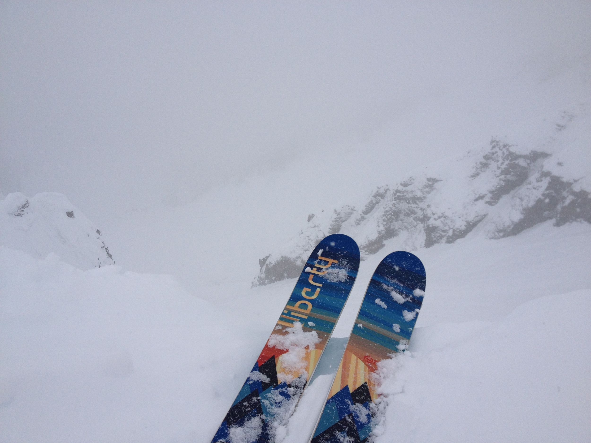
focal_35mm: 35
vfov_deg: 40.7
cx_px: 296
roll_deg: -9.0
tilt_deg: -27.9
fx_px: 598
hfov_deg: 52.6
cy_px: 222
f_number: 2.4
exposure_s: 1/5025
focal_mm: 4.28
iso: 50
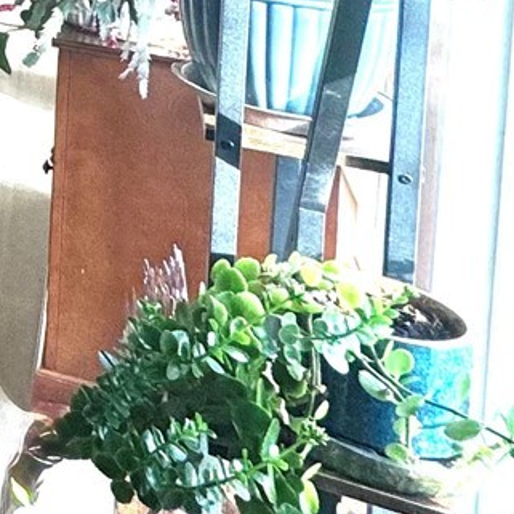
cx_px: -665
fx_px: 1243
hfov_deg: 15.3
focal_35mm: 74
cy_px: -309
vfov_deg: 19.5
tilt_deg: -2.0
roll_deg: -2.0
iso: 100
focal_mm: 2.22
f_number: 2.2
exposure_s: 1/120
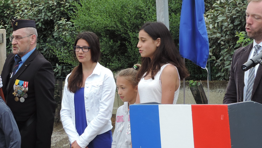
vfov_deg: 11.8
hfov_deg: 20.9
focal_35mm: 102
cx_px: 118
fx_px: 709
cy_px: 42
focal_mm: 7.6
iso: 80
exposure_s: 1/320
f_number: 3.4
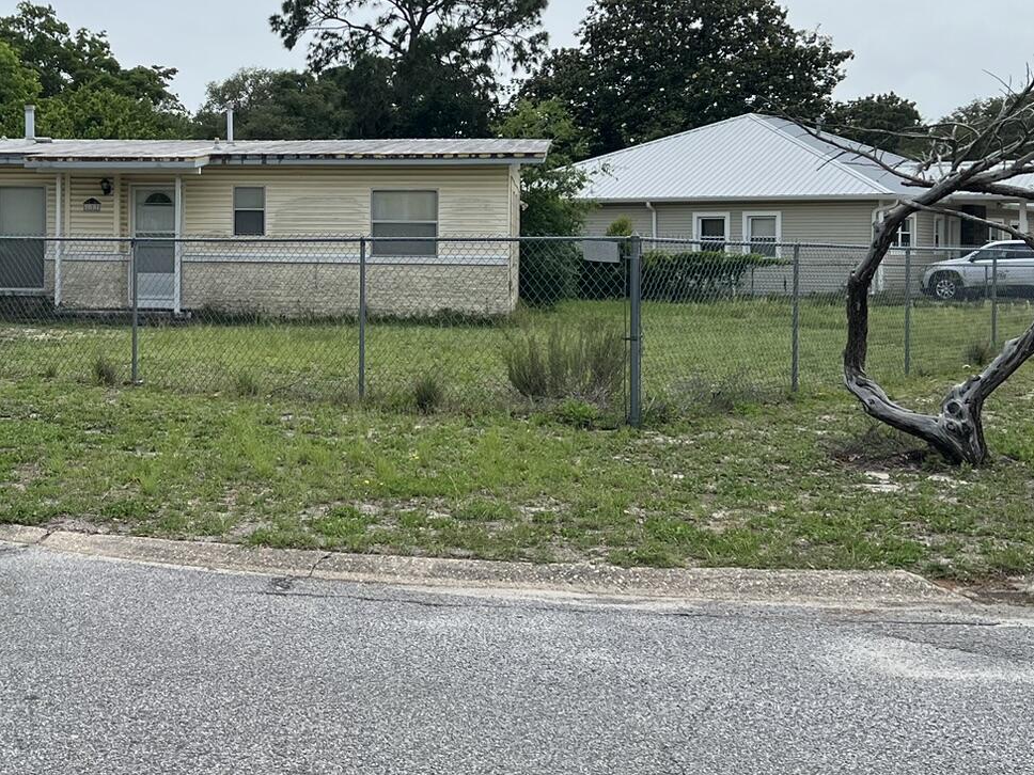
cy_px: 238
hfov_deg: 34.6
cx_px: 341
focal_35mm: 55
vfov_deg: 26.4
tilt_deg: +0.0
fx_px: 1643
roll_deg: +0.0
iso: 50
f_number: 1.5
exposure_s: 1/7463
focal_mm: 5.7
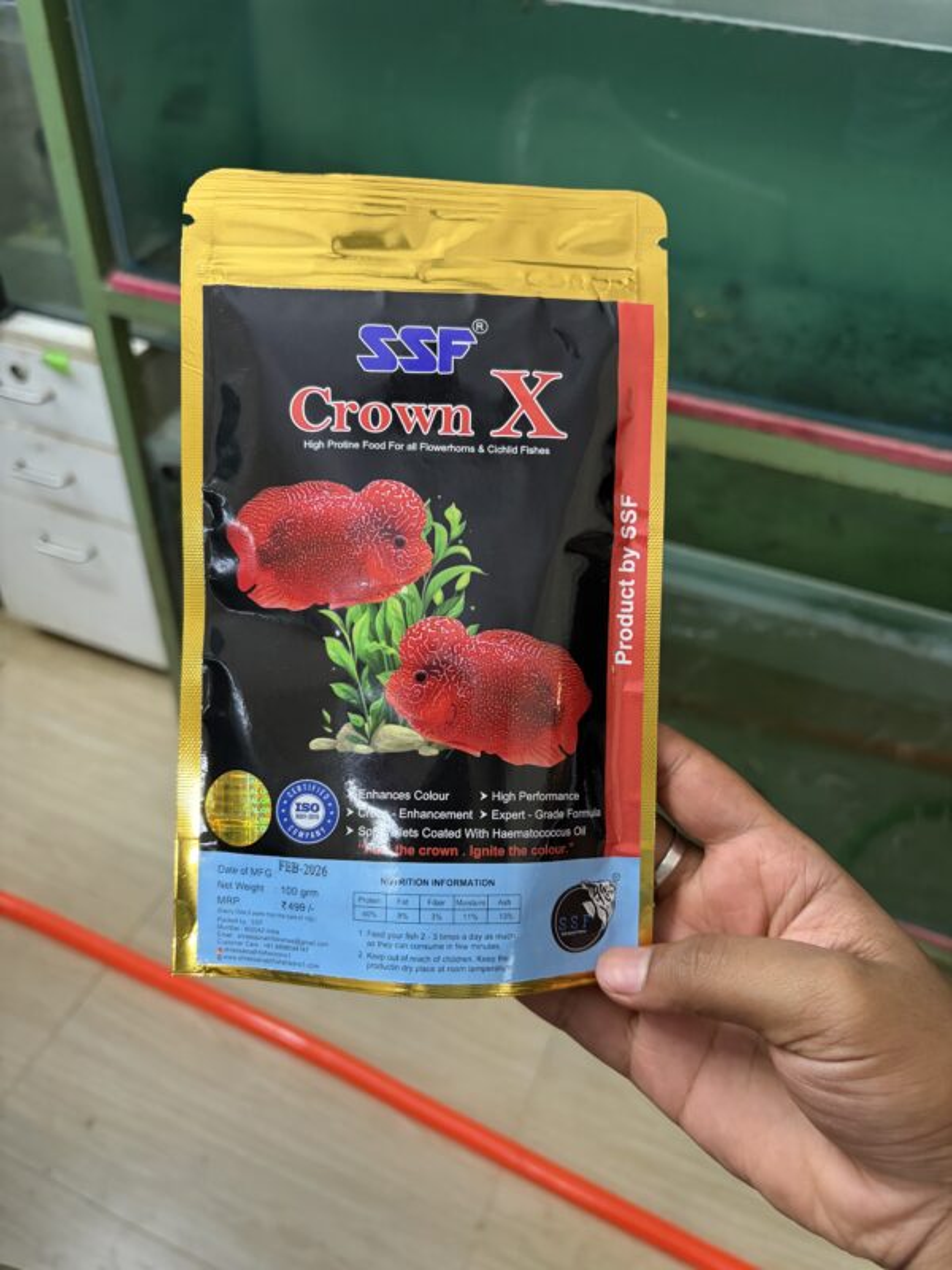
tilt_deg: -42.3
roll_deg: -3.5
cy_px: 635
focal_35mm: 26
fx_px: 953
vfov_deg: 67.3
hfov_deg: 53.1
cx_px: 476
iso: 320
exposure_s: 1/50
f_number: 1.6
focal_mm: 5.96
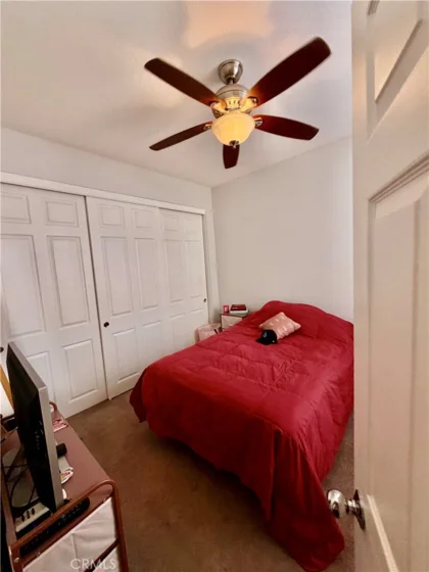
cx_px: 214
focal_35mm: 14
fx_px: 231
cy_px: 286
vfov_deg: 102.1
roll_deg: +3.2
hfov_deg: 85.7
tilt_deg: -5.5
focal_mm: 2.22
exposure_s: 1/121
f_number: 2.2
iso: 50
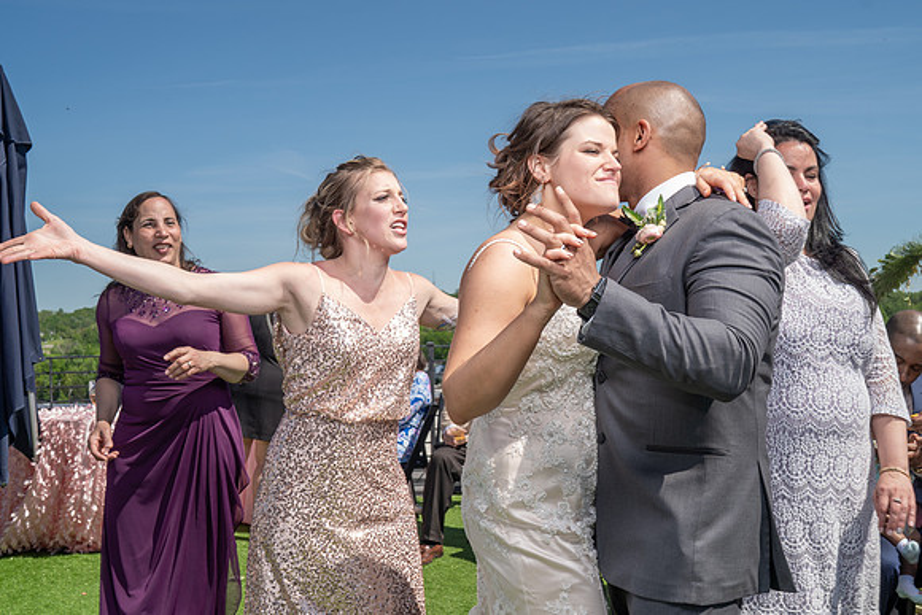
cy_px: 275
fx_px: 1028
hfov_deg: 48.2
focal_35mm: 40
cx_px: 518
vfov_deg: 33.3
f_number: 7.1
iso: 50
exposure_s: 1/250
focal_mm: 35
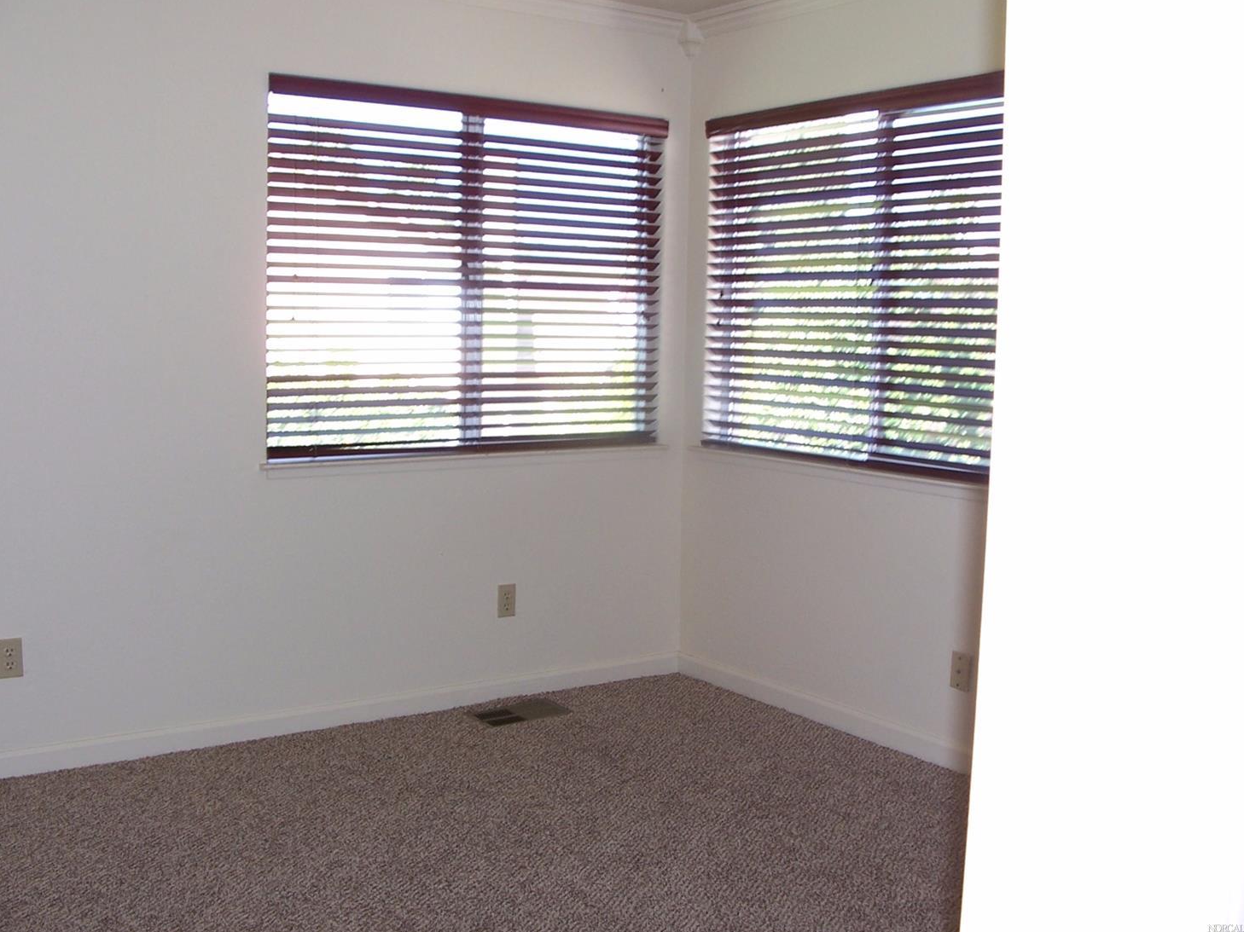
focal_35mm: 36
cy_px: 462
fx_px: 1294
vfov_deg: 39.6
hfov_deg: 51.4
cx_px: 611
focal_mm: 6
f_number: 2.8
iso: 80
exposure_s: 1/60
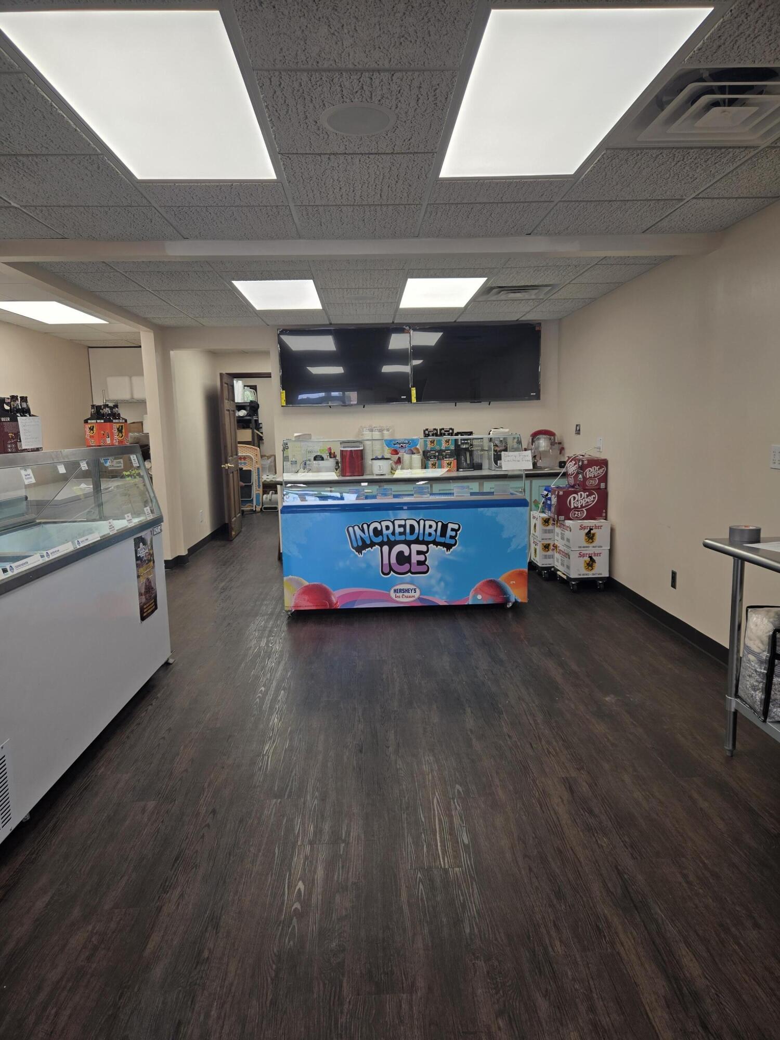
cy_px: 520
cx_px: 390
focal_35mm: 23
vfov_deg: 73.9
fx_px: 691
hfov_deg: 58.9
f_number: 1.8
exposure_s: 1/120
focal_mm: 5.4
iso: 25
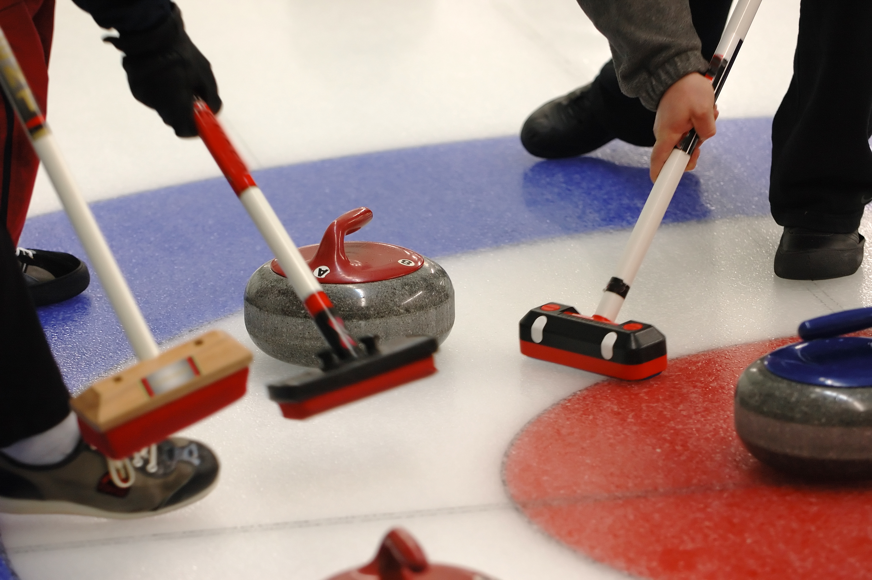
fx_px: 4356
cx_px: 436
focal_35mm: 180
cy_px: 290
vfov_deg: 7.6
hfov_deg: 11.4
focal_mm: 120
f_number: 2.8
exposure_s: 1/125
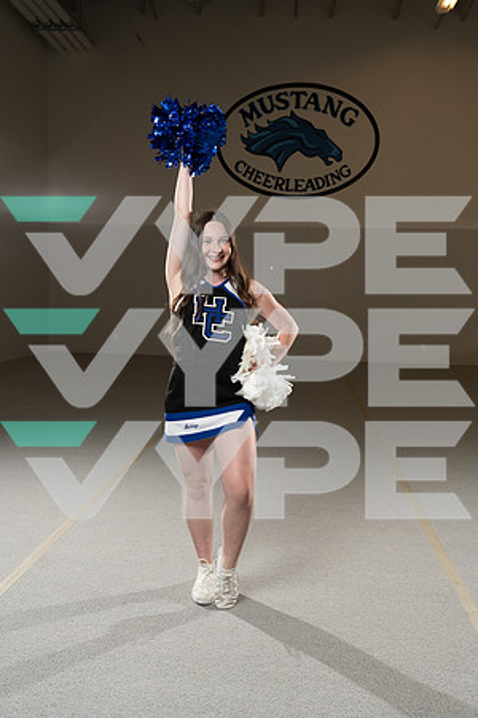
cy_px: 359
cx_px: 239
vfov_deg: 58.7
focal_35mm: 32
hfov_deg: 41.1
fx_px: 637
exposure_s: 1/250
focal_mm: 32
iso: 500
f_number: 5.6
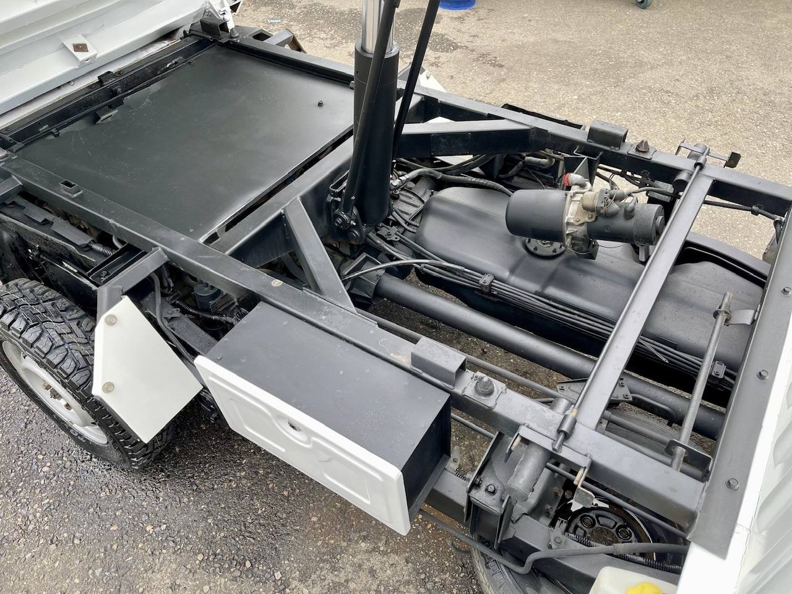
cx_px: 396
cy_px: 297
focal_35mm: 25
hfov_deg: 69.4
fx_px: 572
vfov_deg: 54.9
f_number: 1.6
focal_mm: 5.1
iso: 32
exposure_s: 1/122
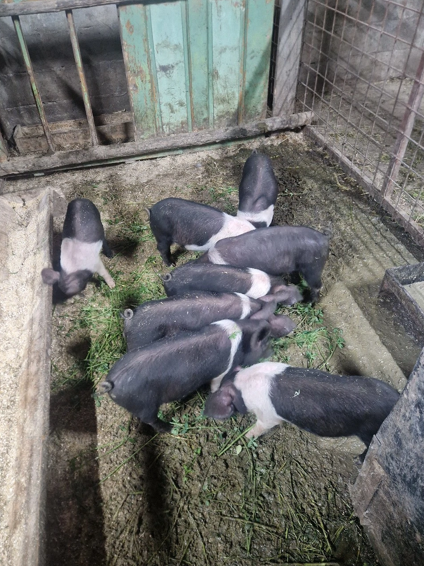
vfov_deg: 71.6
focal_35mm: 24
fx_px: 392
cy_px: 289
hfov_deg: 56.8
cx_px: 208
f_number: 1.8
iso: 640
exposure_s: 1/33
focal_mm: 5.4
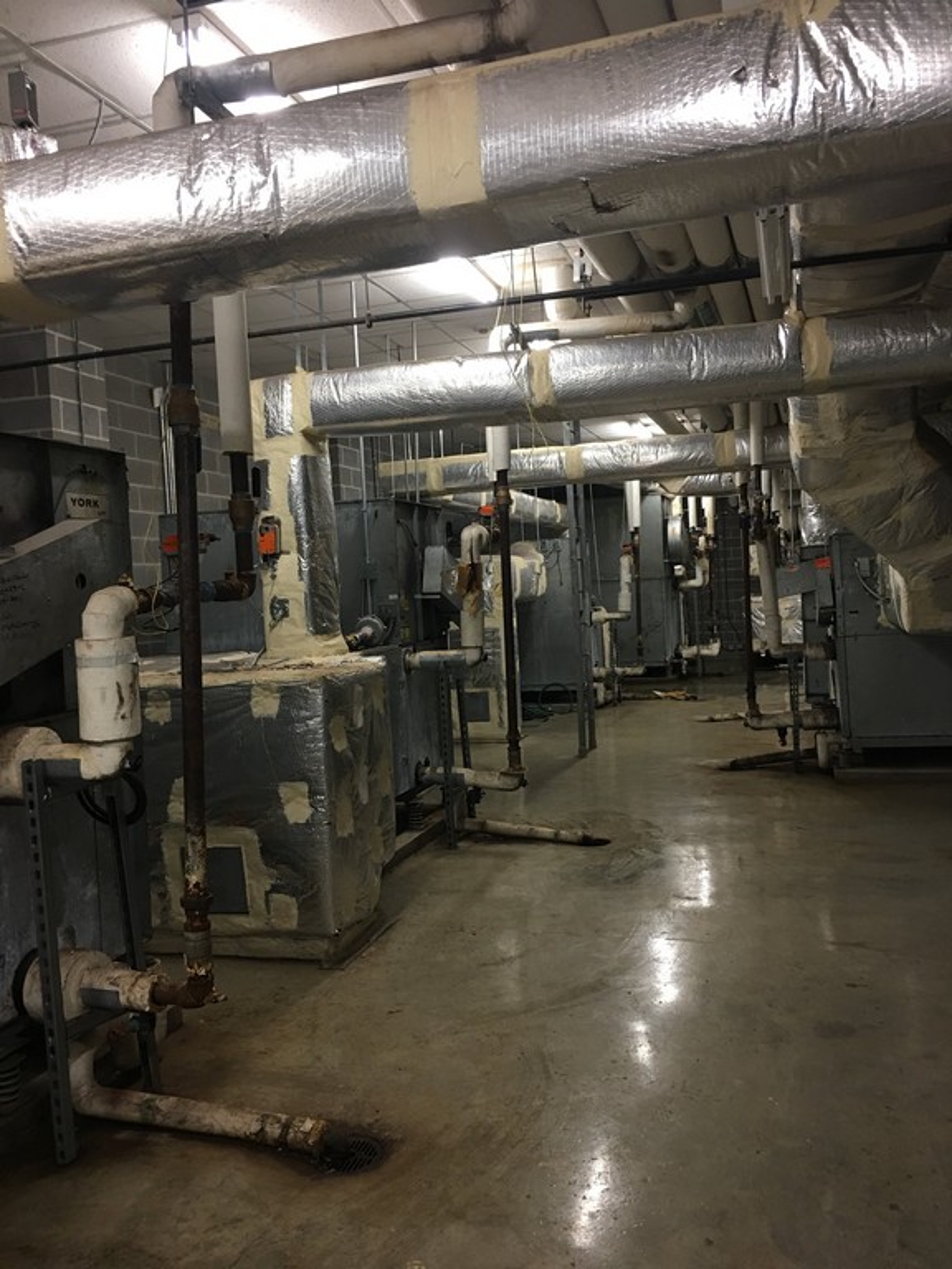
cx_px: 476
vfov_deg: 61.7
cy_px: 634
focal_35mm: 29
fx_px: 1063
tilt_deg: -0.6
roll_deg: +2.9
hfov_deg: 48.2
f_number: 2.2
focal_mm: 4.15
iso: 50
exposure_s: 1/15
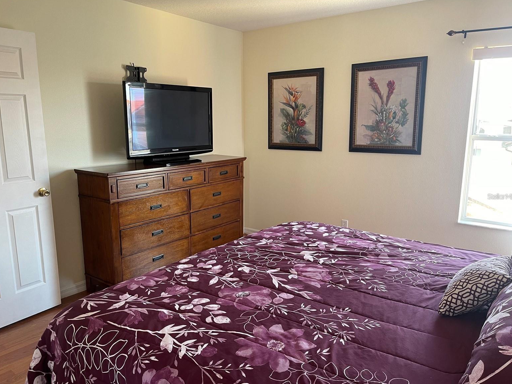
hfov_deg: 67.3
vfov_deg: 53.1
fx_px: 385
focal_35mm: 26
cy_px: 196
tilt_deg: -12.2
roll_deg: +0.0
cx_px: 253
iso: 125
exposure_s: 1/73
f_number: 1.6
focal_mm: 5.1
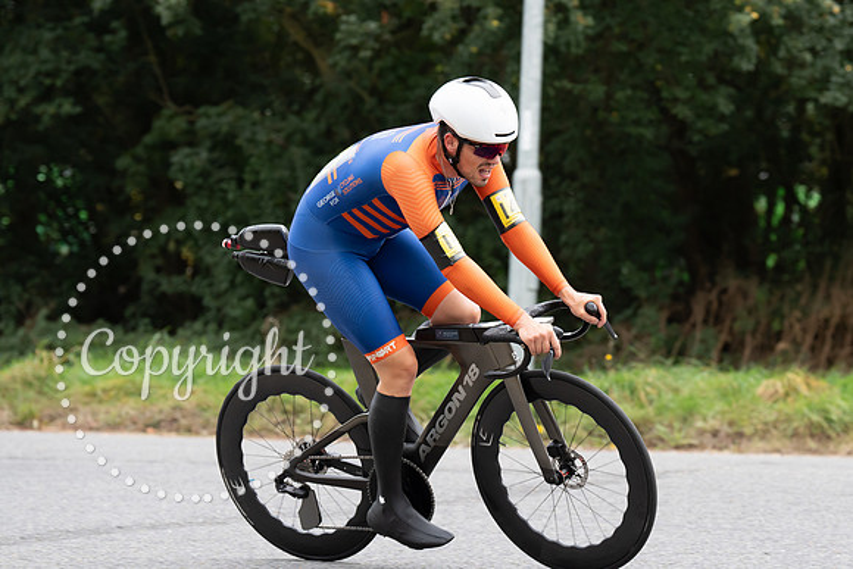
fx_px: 3445
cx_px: 517
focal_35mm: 145
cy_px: 224
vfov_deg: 9.4
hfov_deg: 14.1
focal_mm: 120
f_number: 4
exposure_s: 1/1000
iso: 1000
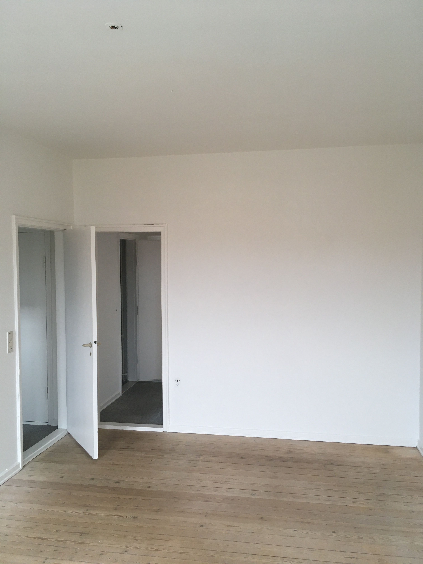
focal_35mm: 29
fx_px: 472
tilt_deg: -4.2
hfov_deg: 48.2
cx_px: 212
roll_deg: +0.9
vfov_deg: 61.7
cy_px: 282
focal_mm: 4.15
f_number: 2.2
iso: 32
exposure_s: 1/33
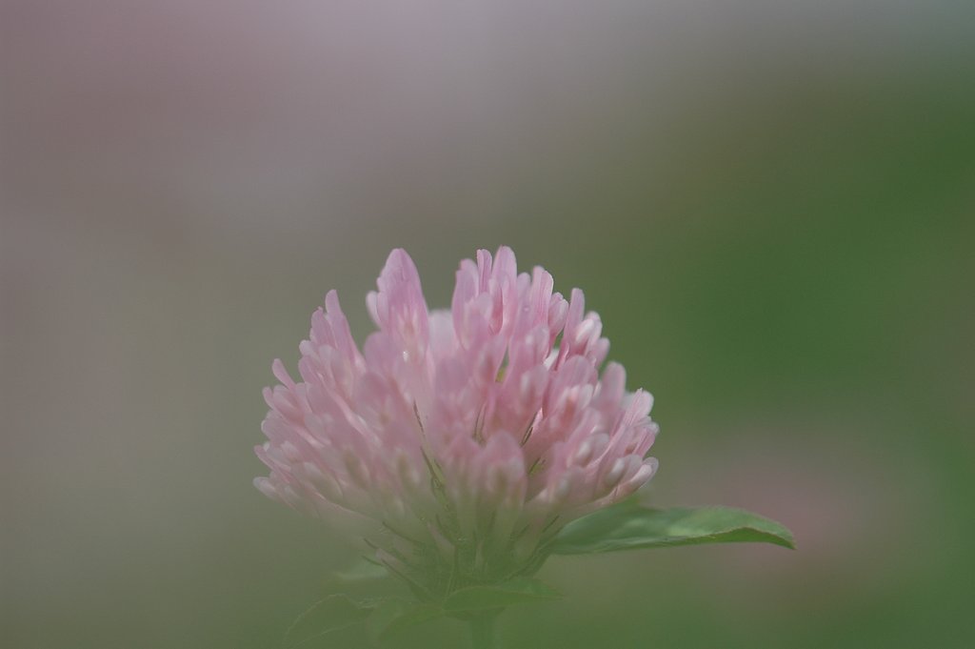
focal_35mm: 270
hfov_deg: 7.6
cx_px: 488
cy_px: 324
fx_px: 7306
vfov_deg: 5.1
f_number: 4.2
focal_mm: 180
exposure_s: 1/320
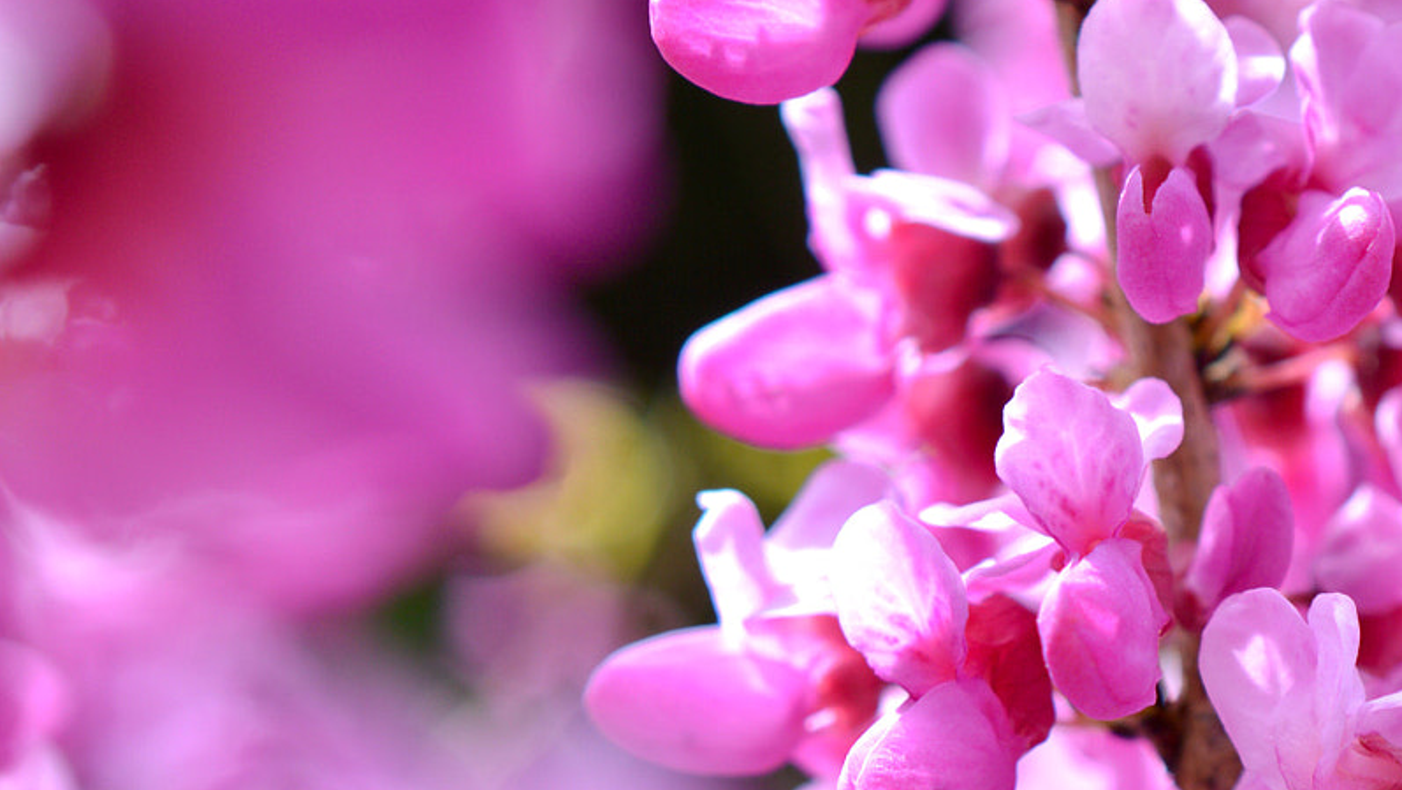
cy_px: 672
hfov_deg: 16.7
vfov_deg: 9.6
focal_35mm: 126
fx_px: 4686
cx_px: 1379
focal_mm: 40
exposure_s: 1/250
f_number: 5.6
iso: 100
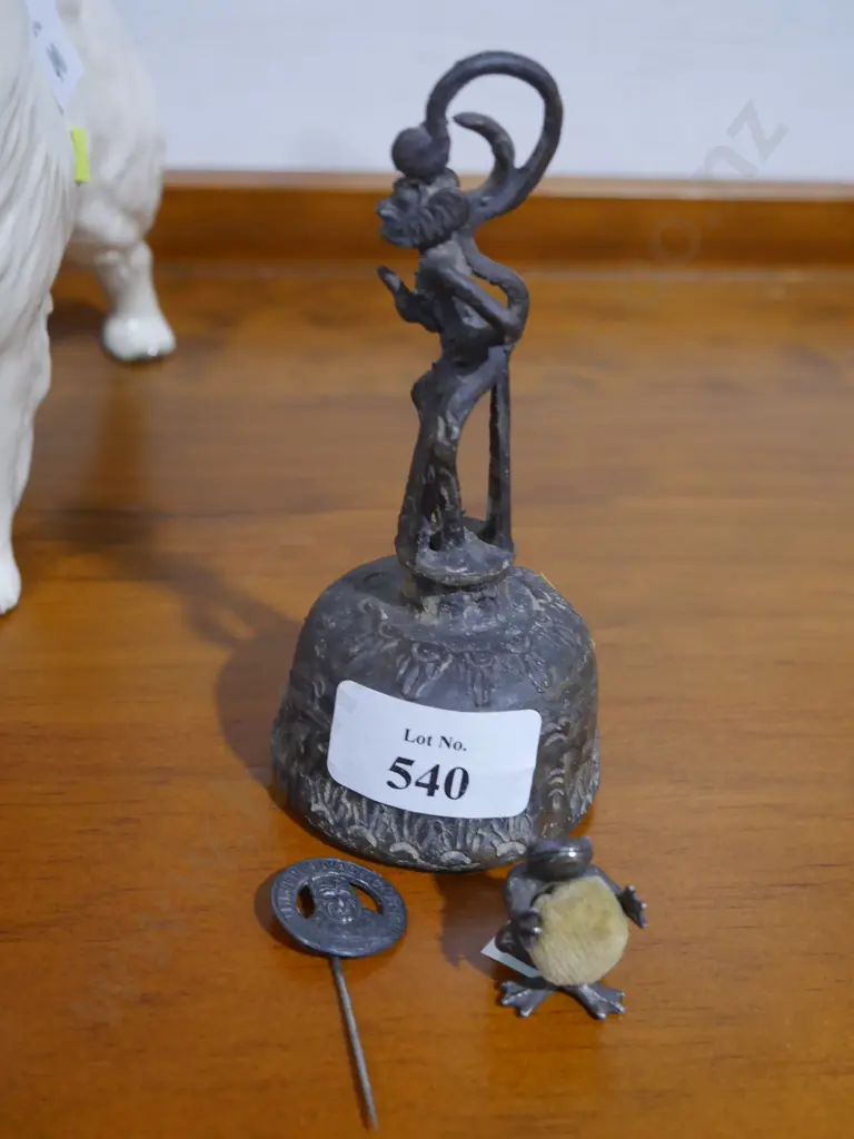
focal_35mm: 46
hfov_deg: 31.5
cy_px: 570
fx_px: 1513
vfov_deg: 41.2
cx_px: 427
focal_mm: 23
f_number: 5.1
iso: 1000
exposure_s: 1/60
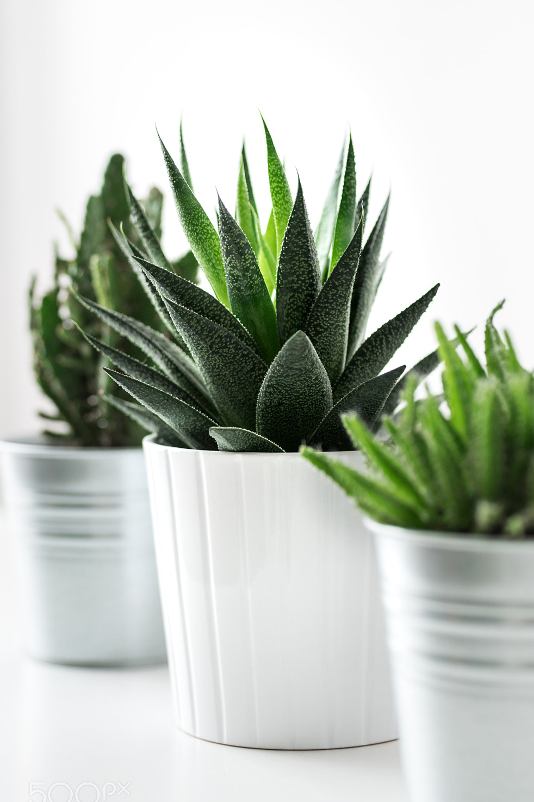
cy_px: 431
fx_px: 1692
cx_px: 285
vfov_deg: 26.6
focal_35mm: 76
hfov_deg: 17.9
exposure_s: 1/80
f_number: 3.5
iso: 400
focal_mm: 70
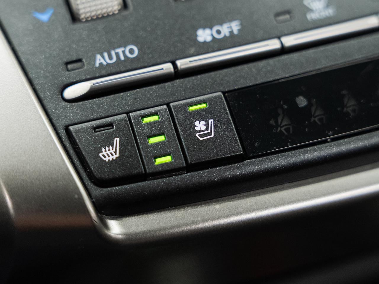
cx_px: 205
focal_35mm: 69
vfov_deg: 21.2
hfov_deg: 28.1
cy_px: 95
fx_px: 757
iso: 1000
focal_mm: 44.4
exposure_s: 1/60
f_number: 3.2
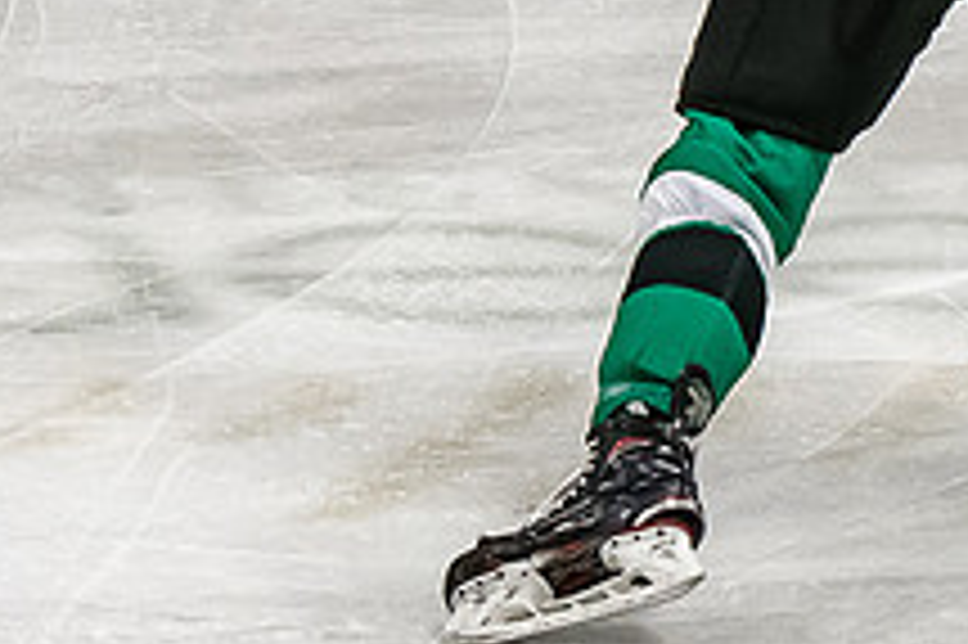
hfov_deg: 4.9
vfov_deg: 3.2
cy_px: -177
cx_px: 650
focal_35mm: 423
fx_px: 11365
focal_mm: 70
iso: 2500
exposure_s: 1/800
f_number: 4
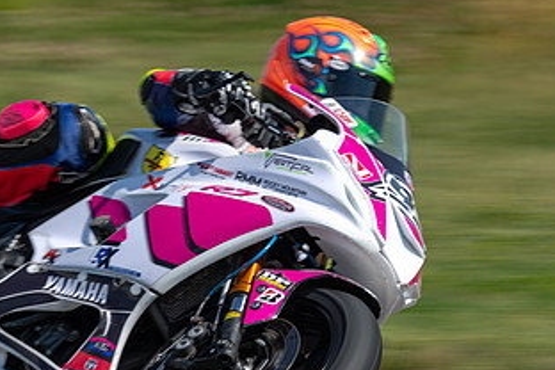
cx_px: 185
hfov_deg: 3.7
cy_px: 262
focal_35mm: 557
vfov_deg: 2.5
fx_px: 8586
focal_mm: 300
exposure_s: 1/160
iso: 110
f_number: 16
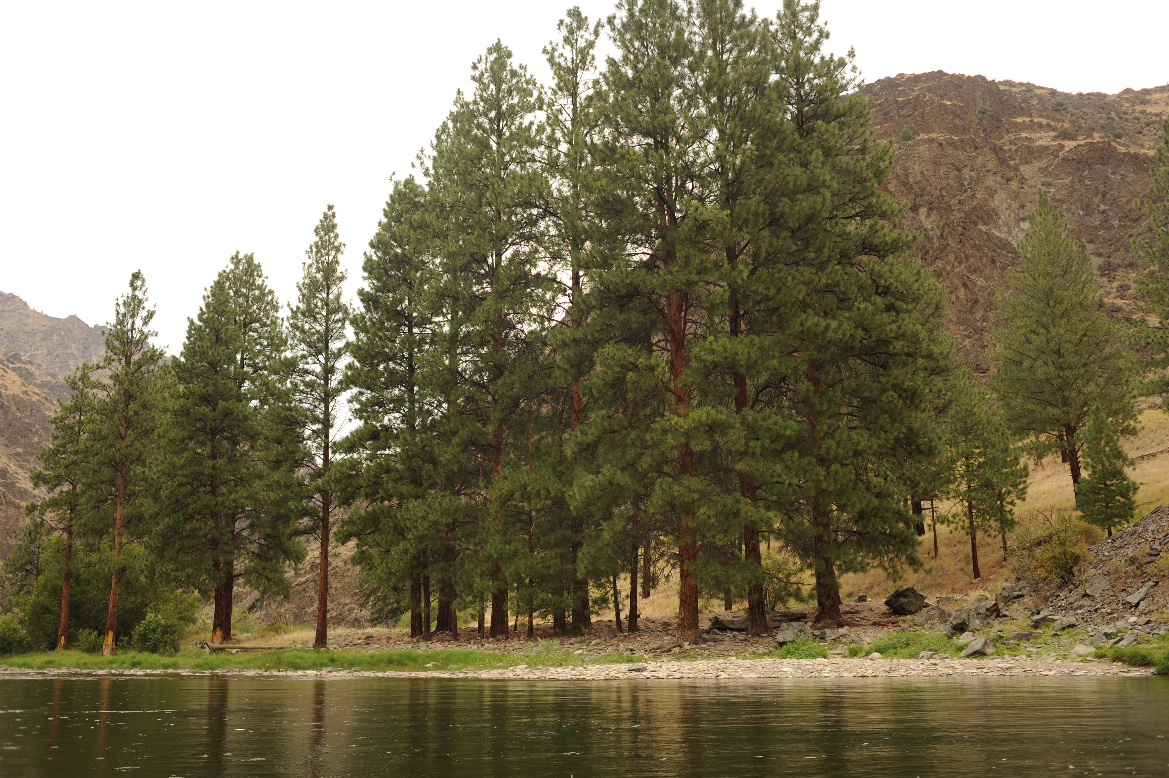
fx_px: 1136
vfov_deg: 37.8
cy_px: 389
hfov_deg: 54.5
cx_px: 584
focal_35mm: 35
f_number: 5.6
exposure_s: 1/250
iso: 320
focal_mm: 35
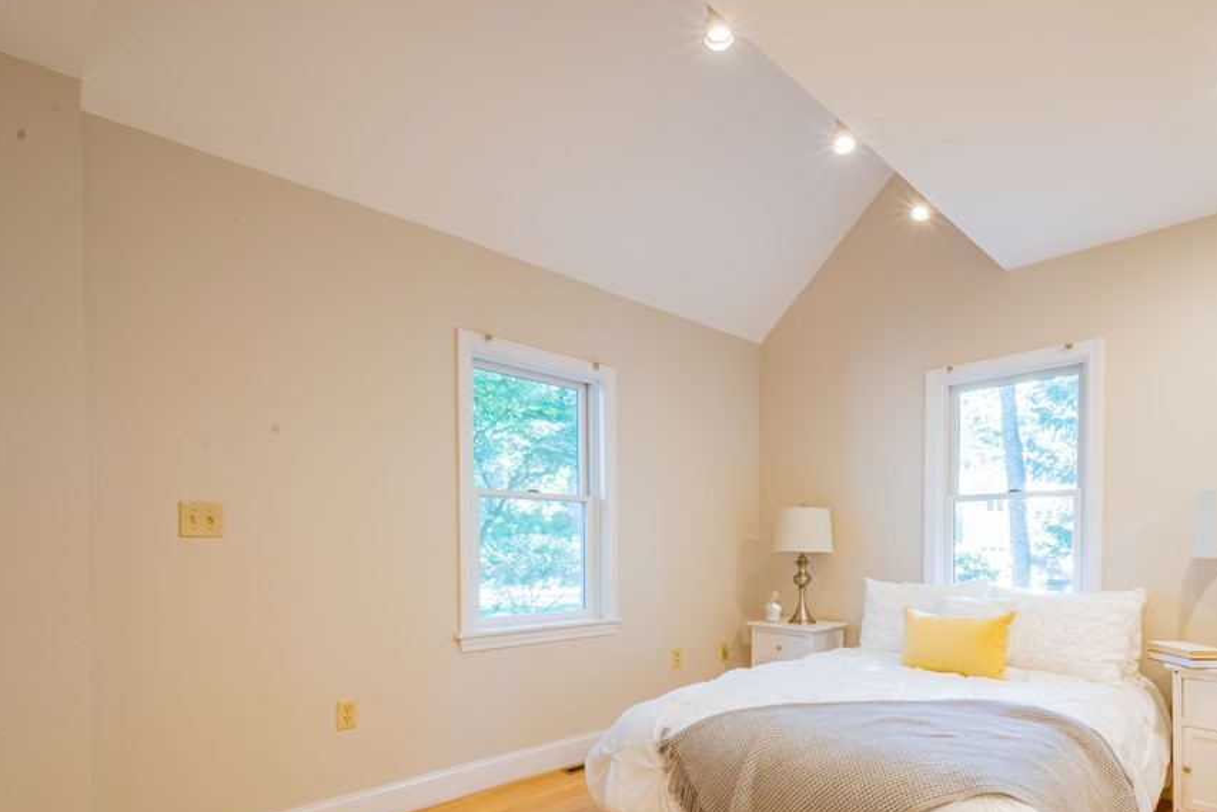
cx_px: 725
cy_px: 473
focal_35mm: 18
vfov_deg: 67.0
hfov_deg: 88.9
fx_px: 609
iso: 250
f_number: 22
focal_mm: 10
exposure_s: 1/1.67
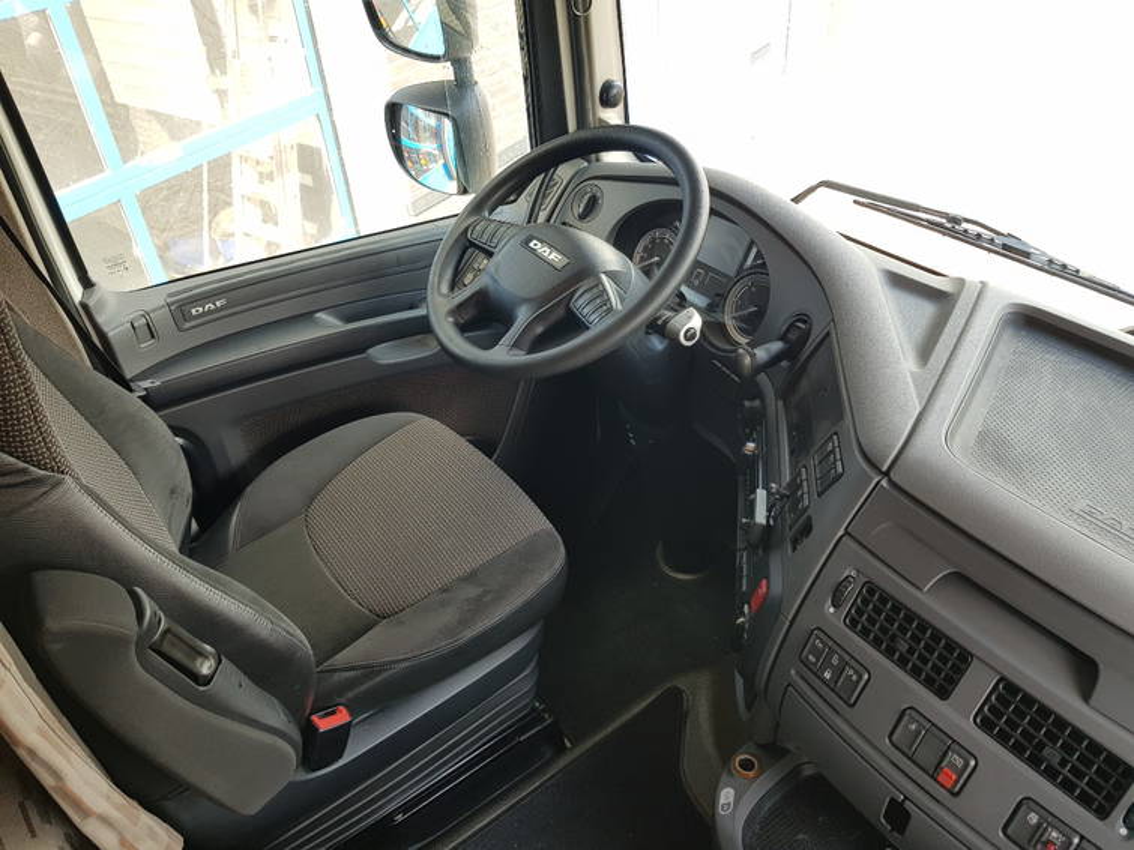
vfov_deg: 53.1
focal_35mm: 26
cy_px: 425
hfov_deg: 67.3
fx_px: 852
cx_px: 567
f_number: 1.7
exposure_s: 1/112
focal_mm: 4.2
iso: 40
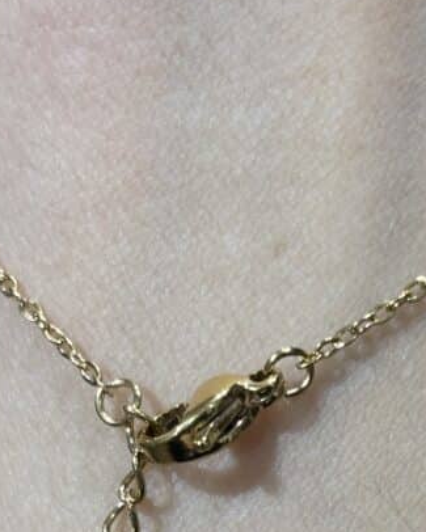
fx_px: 2017
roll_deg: +1.3
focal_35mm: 128
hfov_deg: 12.1
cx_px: 261
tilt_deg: -38.9
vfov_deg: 14.6
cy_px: 611
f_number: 1.6
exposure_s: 1/100
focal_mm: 5.96
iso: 50
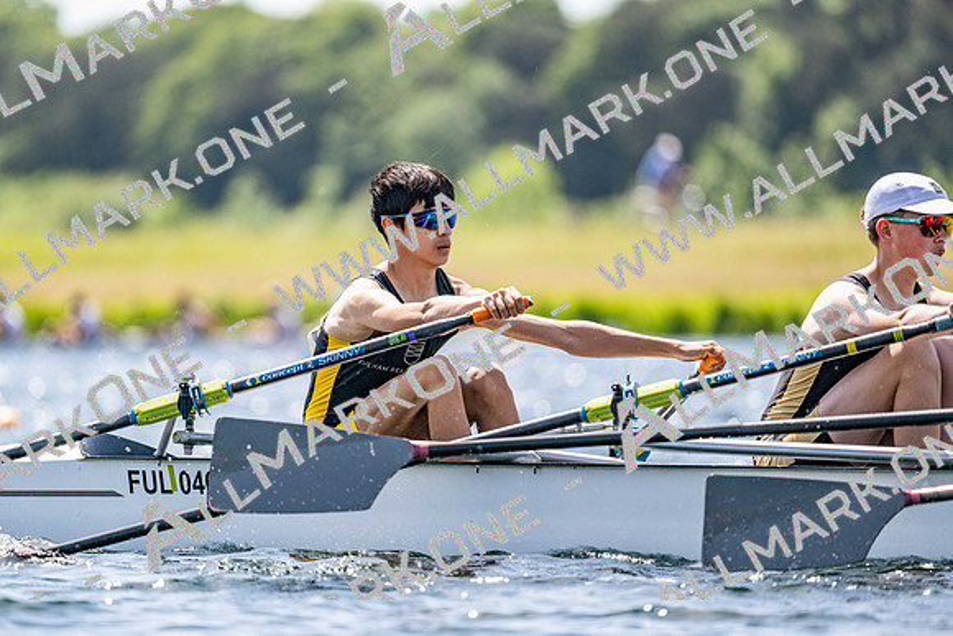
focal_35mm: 400
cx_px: 476
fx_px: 10591
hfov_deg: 5.2
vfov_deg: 3.4
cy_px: 318
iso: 360
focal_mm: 400
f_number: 4.5
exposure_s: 1/2500
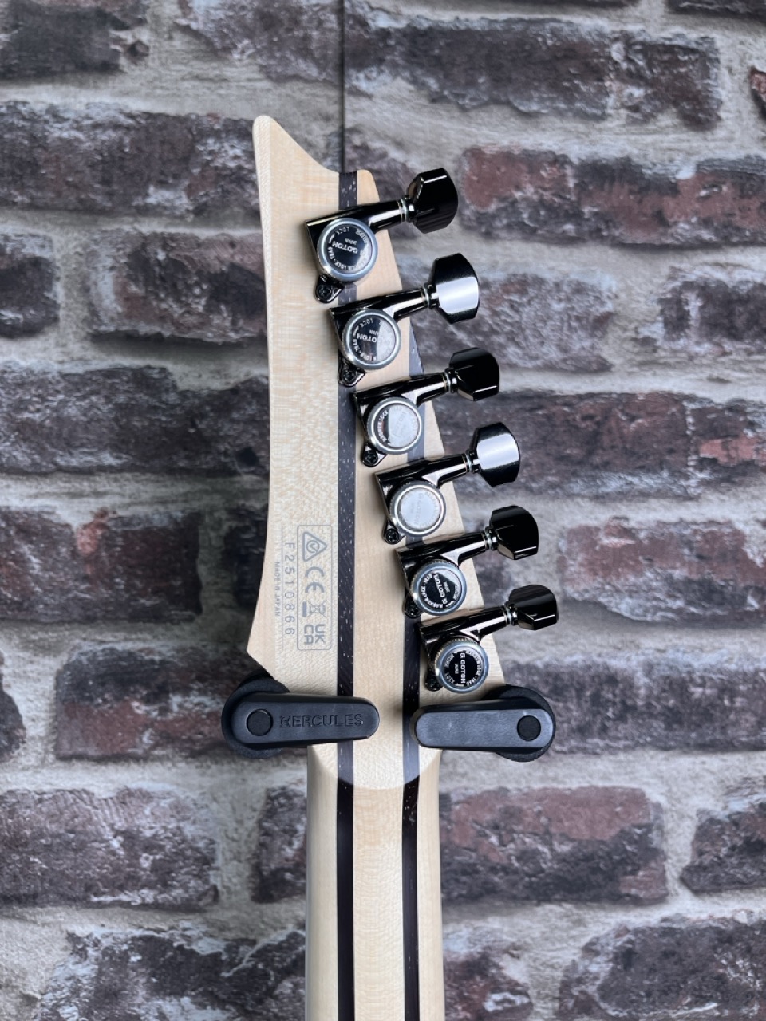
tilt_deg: +4.0
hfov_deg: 53.1
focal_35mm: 26
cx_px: 383
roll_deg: +1.1
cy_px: 510
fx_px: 767
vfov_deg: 67.3
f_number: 1.6
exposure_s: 1/121
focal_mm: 5.1
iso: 40
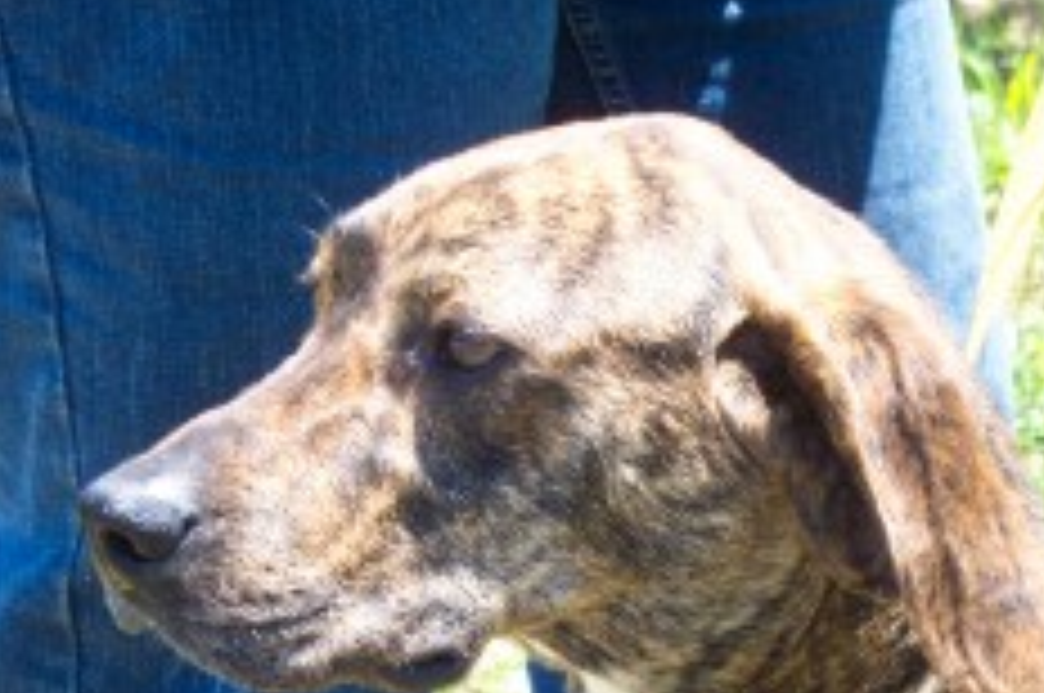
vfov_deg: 7.5
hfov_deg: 11.4
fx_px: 5242
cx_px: 603
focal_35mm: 181
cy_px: 580
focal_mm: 21.2
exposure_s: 1/180
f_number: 4.7
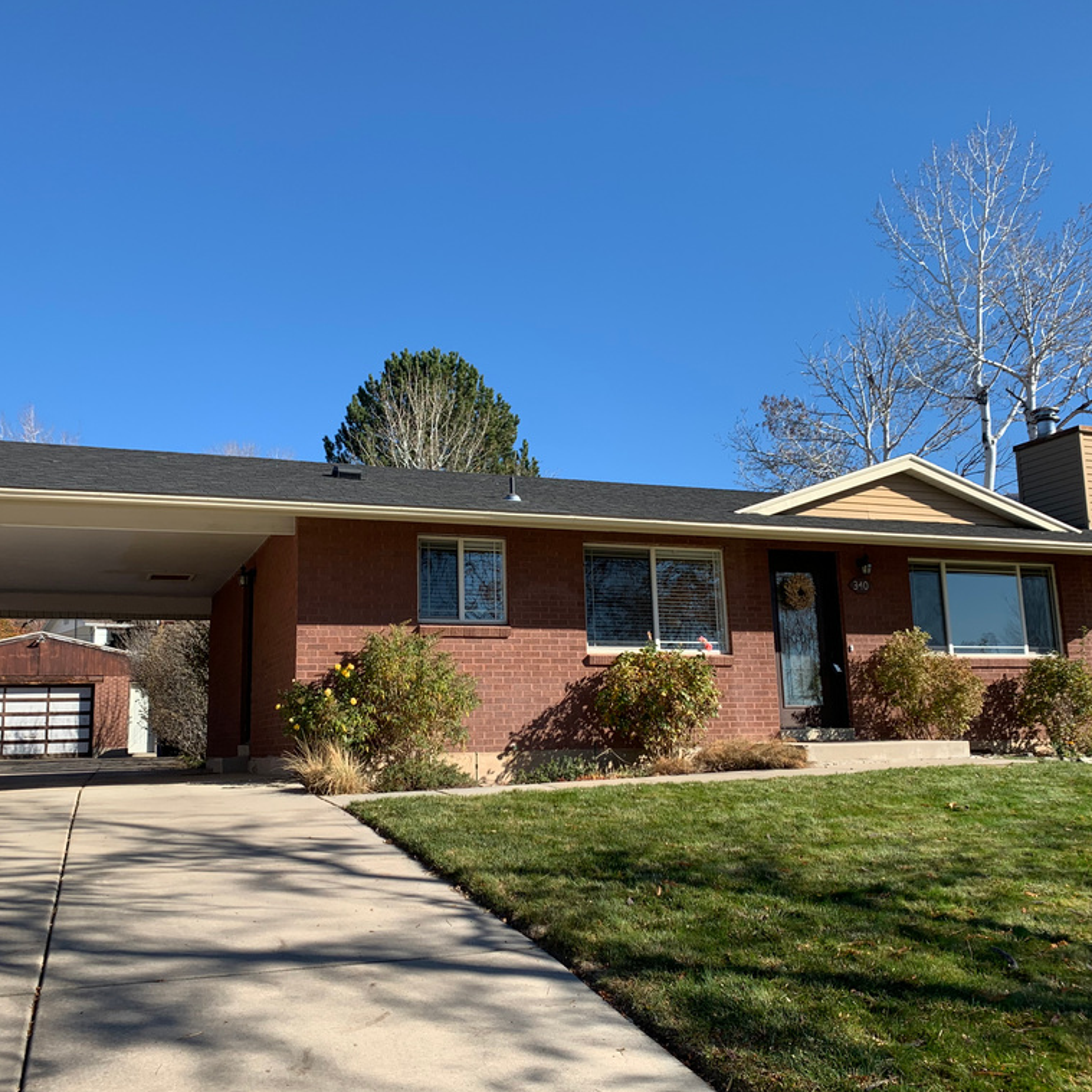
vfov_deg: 52.5
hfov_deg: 52.5
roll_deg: +0.6
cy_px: 547
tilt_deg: +11.0
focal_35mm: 31
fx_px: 1106
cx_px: 512
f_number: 1.8
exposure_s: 1/1536
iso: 25
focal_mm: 4.25
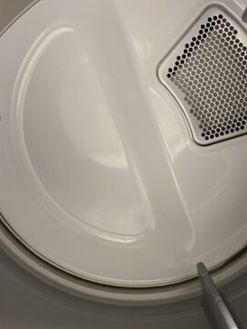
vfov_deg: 33.4
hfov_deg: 25.5
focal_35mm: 57
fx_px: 542
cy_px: 222
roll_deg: +3.1
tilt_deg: -15.1
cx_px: 171
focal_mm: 4.25
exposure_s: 1/44
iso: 400
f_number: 1.8
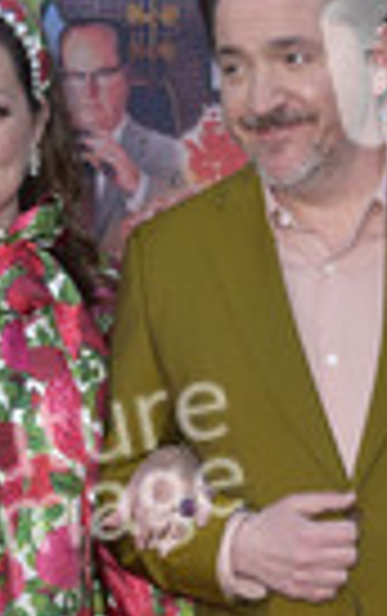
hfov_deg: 12.6
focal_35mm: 104
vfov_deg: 19.0
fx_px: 1750
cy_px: 715
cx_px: 146
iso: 400
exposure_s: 1/250
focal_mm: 35
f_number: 6.3
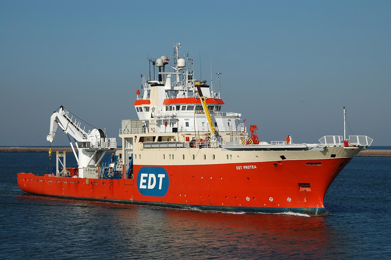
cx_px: 196
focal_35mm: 82
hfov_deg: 24.6
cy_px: 130
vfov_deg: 16.5
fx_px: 895
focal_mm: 55
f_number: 11
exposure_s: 1/500
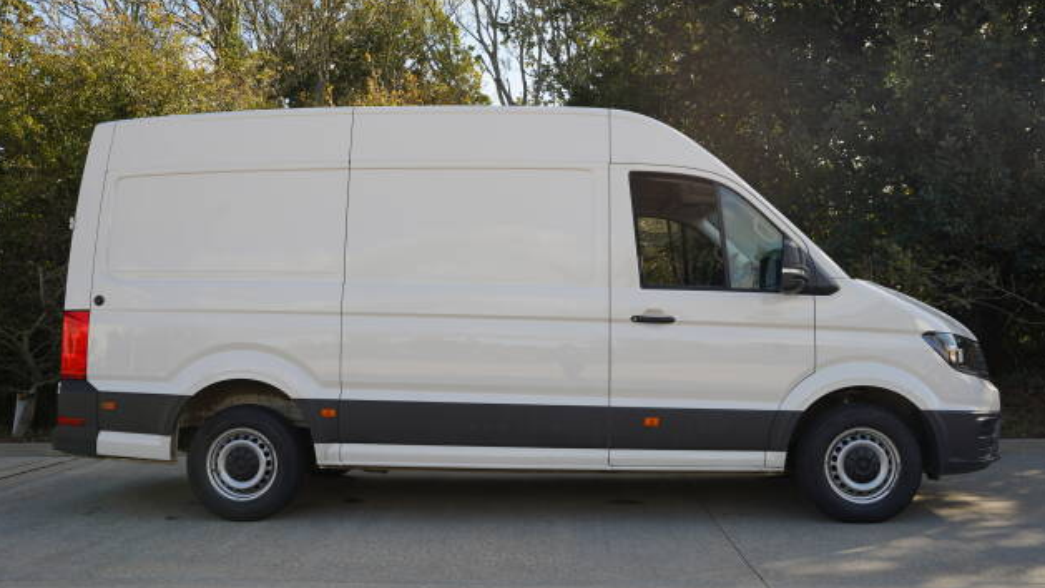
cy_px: 296
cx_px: 523
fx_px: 923
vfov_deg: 35.3
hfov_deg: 59.0
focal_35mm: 33
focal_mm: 31.3
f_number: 5.6
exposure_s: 1/125
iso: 100
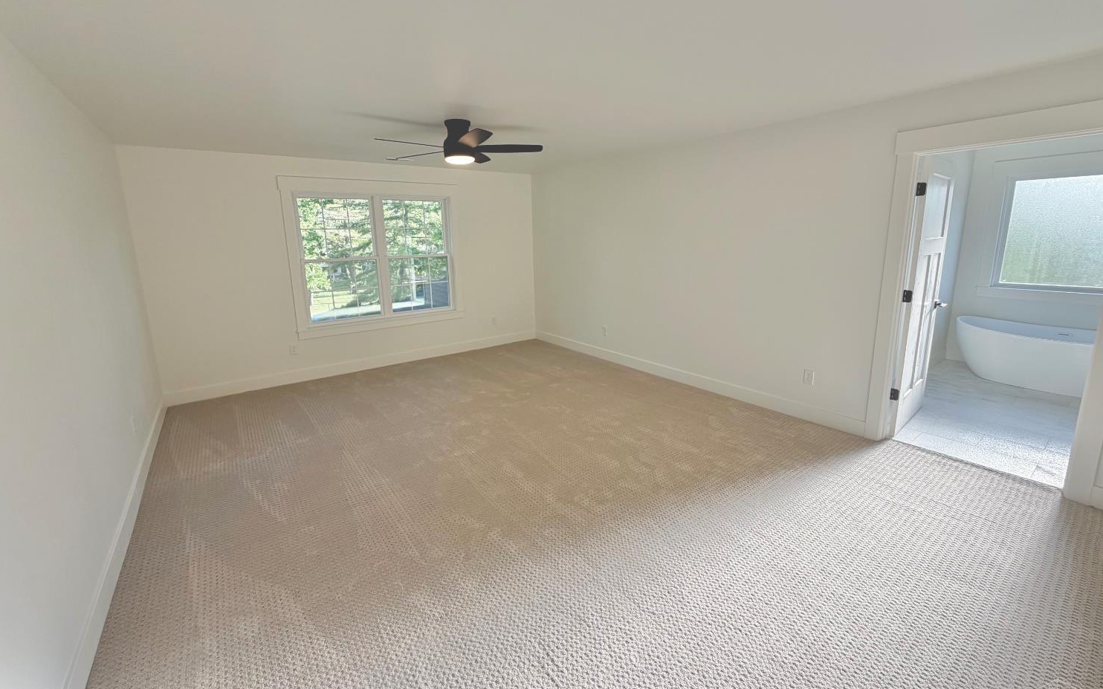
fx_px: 451
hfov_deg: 101.5
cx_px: 553
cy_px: 320
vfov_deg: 74.7
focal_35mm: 15
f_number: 2.2
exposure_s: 1/129
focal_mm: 2.22
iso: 40
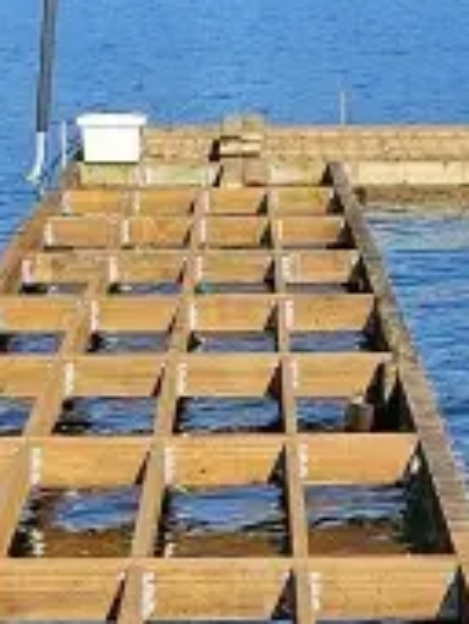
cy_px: 543
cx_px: 249
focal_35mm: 173
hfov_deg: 8.6
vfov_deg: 11.3
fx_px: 3117
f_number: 1.7
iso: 10
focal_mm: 6.3
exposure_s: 1/997
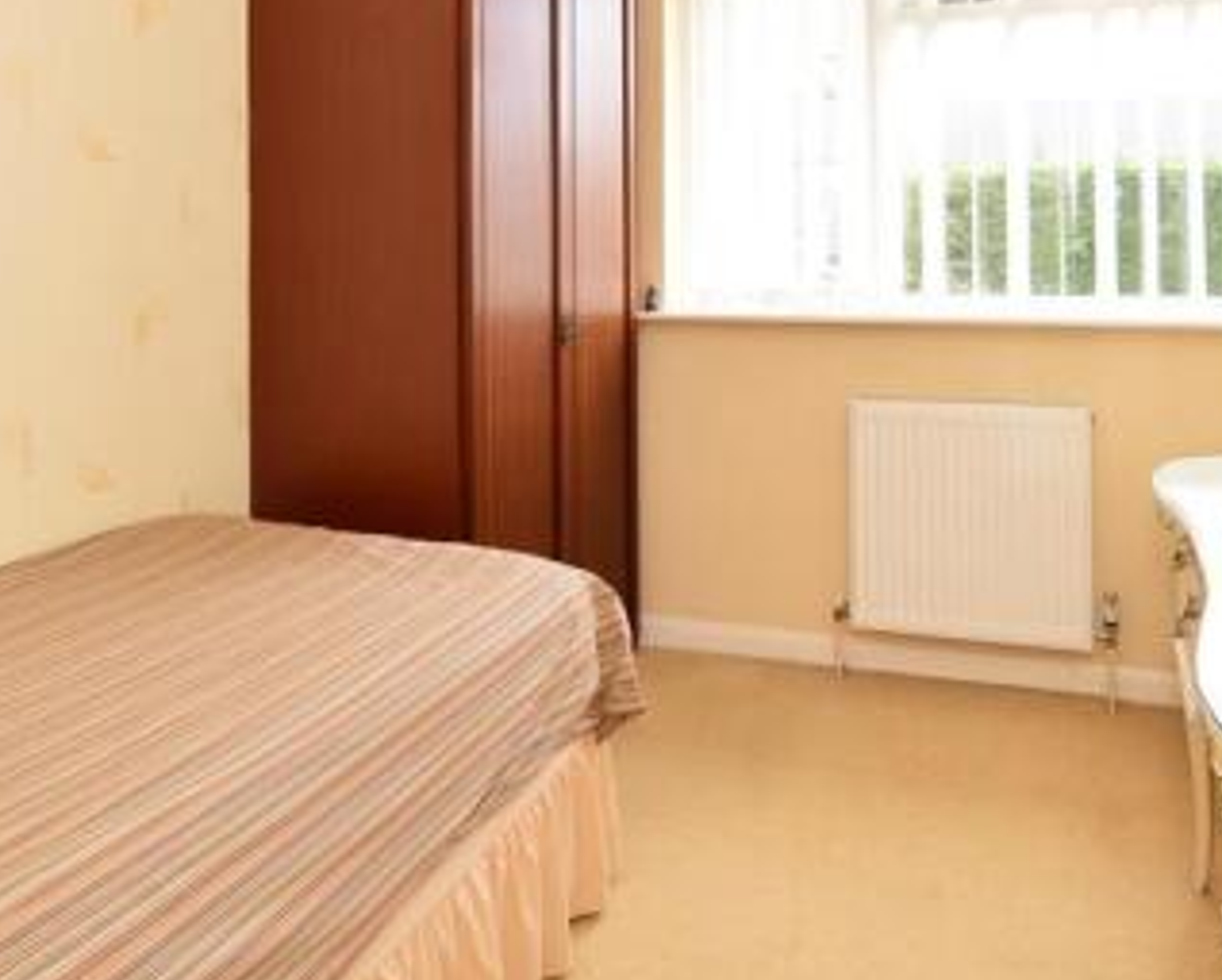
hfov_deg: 60.2
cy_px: 202
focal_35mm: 29
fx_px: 1050
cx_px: 692
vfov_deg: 47.4
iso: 500
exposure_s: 1/8
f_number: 16
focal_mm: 10
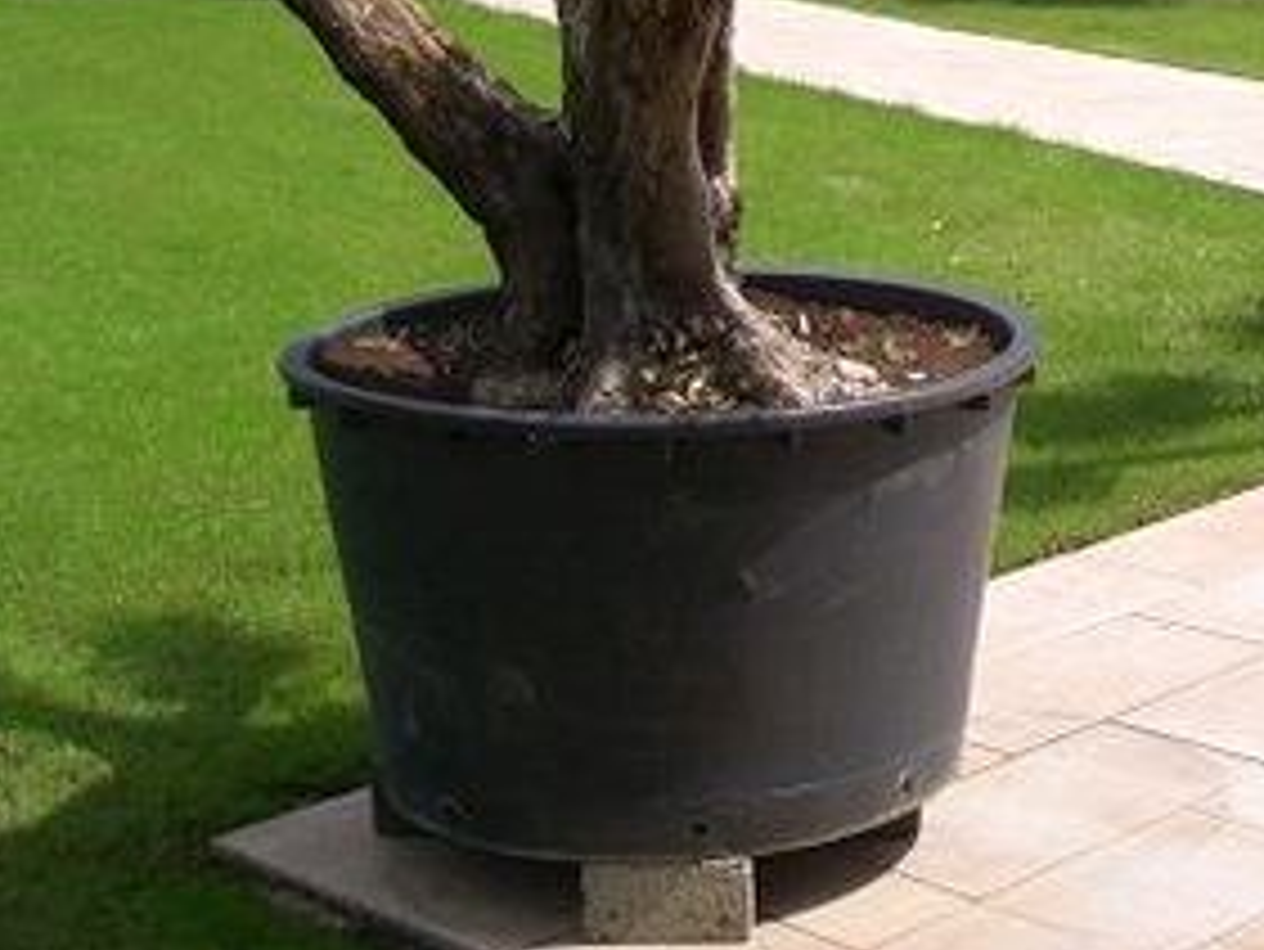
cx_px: 1206
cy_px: -117
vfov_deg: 17.4
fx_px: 2996
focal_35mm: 82
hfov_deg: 23.0
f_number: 4
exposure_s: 1/500
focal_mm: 4.8
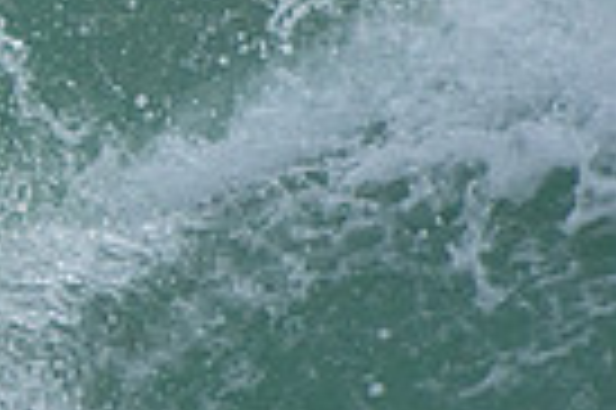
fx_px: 43444
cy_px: 137
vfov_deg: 0.5
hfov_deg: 0.8
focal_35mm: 2542
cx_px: -683
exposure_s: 1/1000
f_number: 5.6
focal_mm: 400
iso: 400
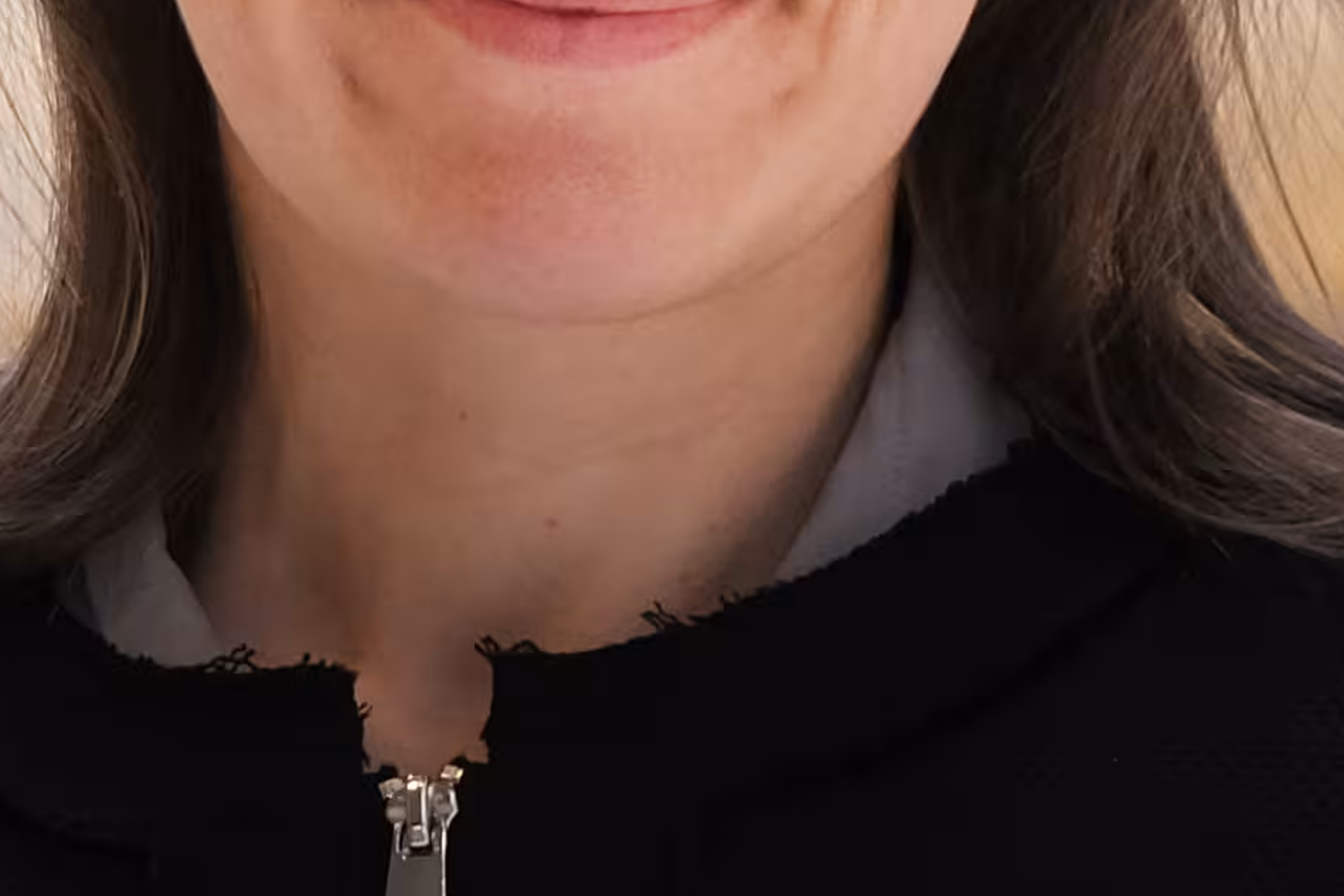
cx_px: 44
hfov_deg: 7.8
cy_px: 606
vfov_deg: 5.2
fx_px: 9819
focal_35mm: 263
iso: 400
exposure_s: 1/40
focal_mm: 26.5
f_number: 3.2
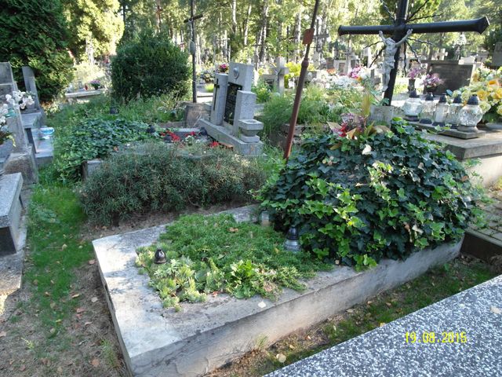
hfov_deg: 71.6
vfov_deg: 56.8
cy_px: 188
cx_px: 251
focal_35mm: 24
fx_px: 348
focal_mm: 5.2
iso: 100
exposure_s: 1/60
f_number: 3.4
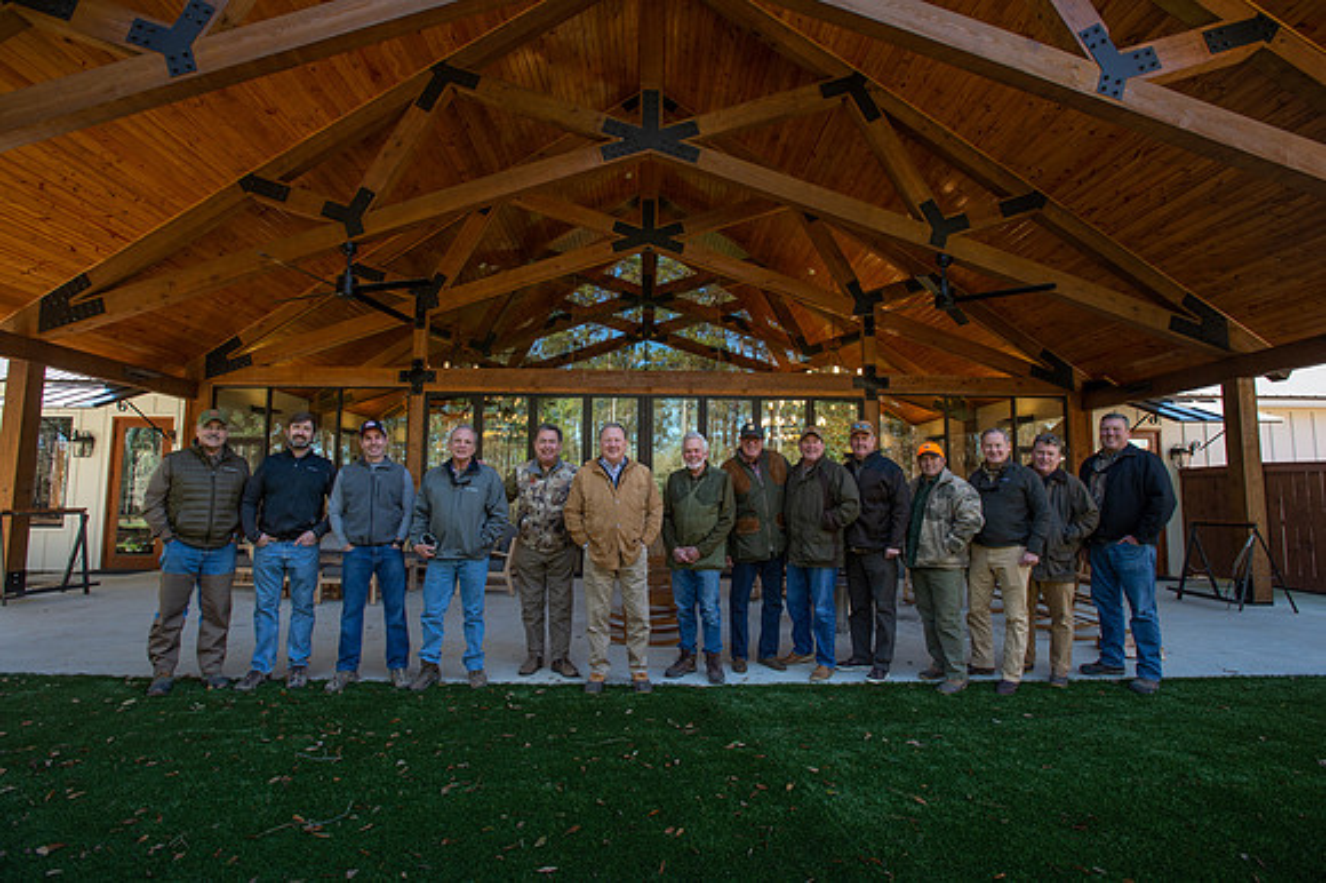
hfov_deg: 92.7
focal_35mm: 17
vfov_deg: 69.8
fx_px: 632
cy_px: 442
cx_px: 663
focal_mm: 17
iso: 400
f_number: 6.3
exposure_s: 1/200
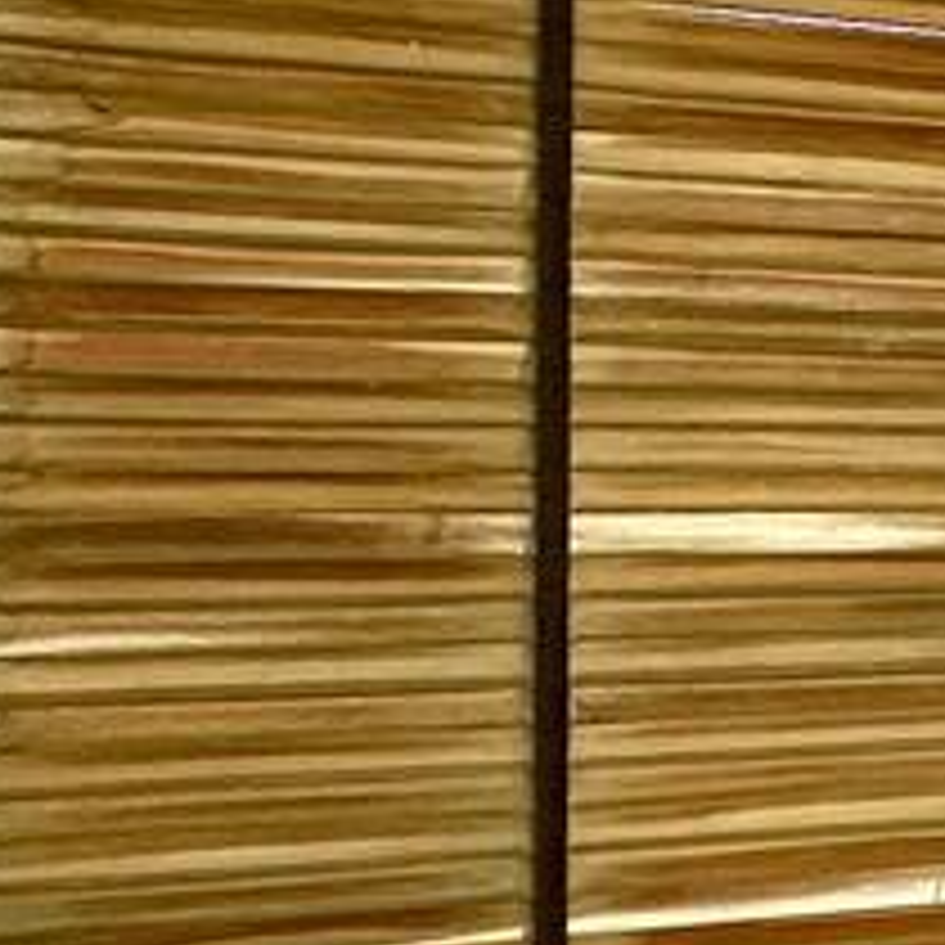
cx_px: 2565
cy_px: 454
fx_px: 2625
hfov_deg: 12.7
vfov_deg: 20.4
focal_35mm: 85
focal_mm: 2.22
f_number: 2.2
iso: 40
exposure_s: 1/525
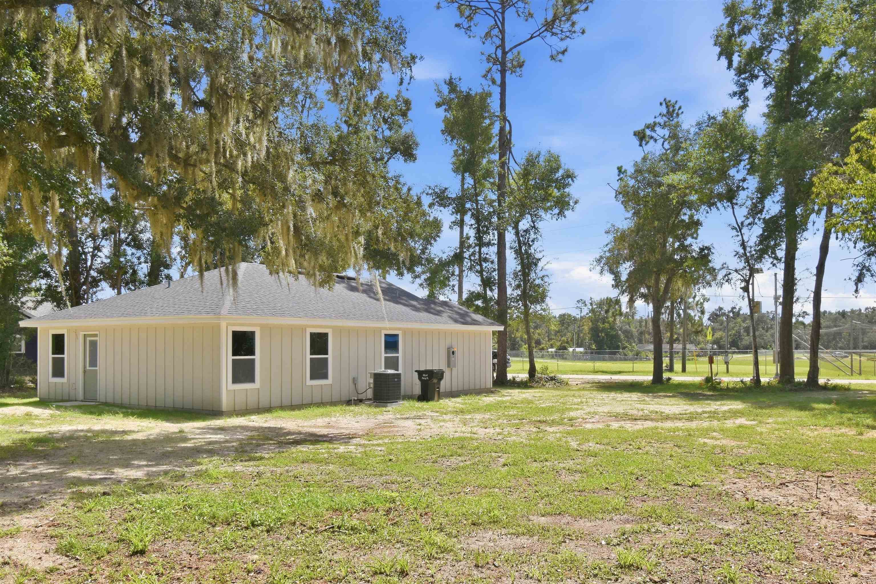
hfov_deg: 61.9
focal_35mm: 30
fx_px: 730
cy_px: 292
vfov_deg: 43.6
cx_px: 438
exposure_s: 1/400
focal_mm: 20
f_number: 10
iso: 400
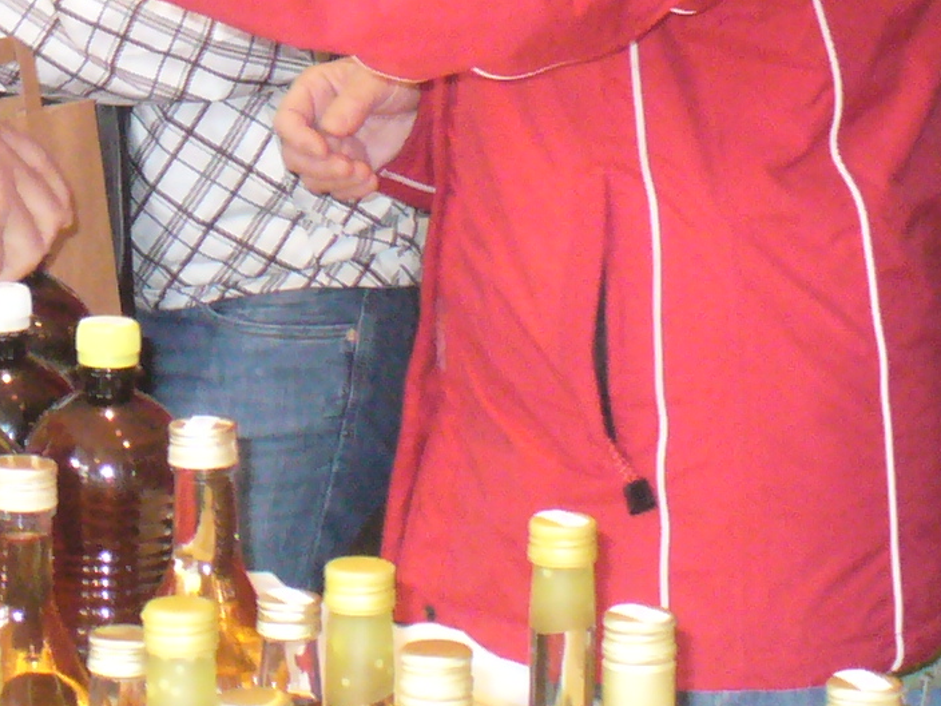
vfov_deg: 9.9
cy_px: -100
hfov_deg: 13.1
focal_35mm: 148
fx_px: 4023
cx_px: -44
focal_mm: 6.1
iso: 320
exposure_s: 1/30
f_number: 2.8
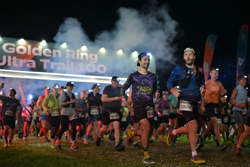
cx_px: 125
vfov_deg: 27.0
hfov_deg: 39.6
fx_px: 347
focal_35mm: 50
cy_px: 84
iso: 800
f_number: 1.2
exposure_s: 1/800
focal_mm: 50
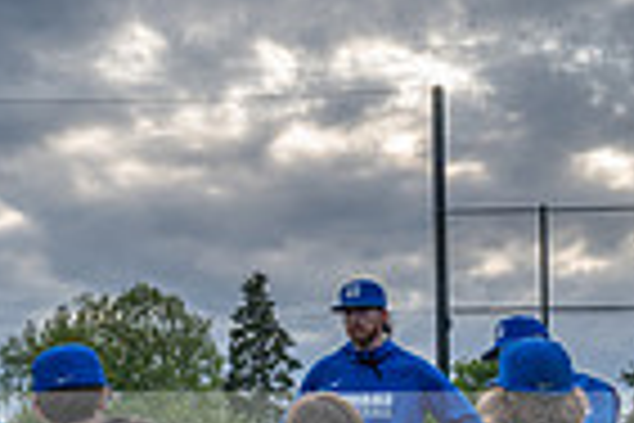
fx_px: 2589
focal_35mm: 147
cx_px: 114
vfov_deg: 9.3
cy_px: 222
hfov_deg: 13.9
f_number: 6.3
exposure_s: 1/320
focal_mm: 26.5
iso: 110
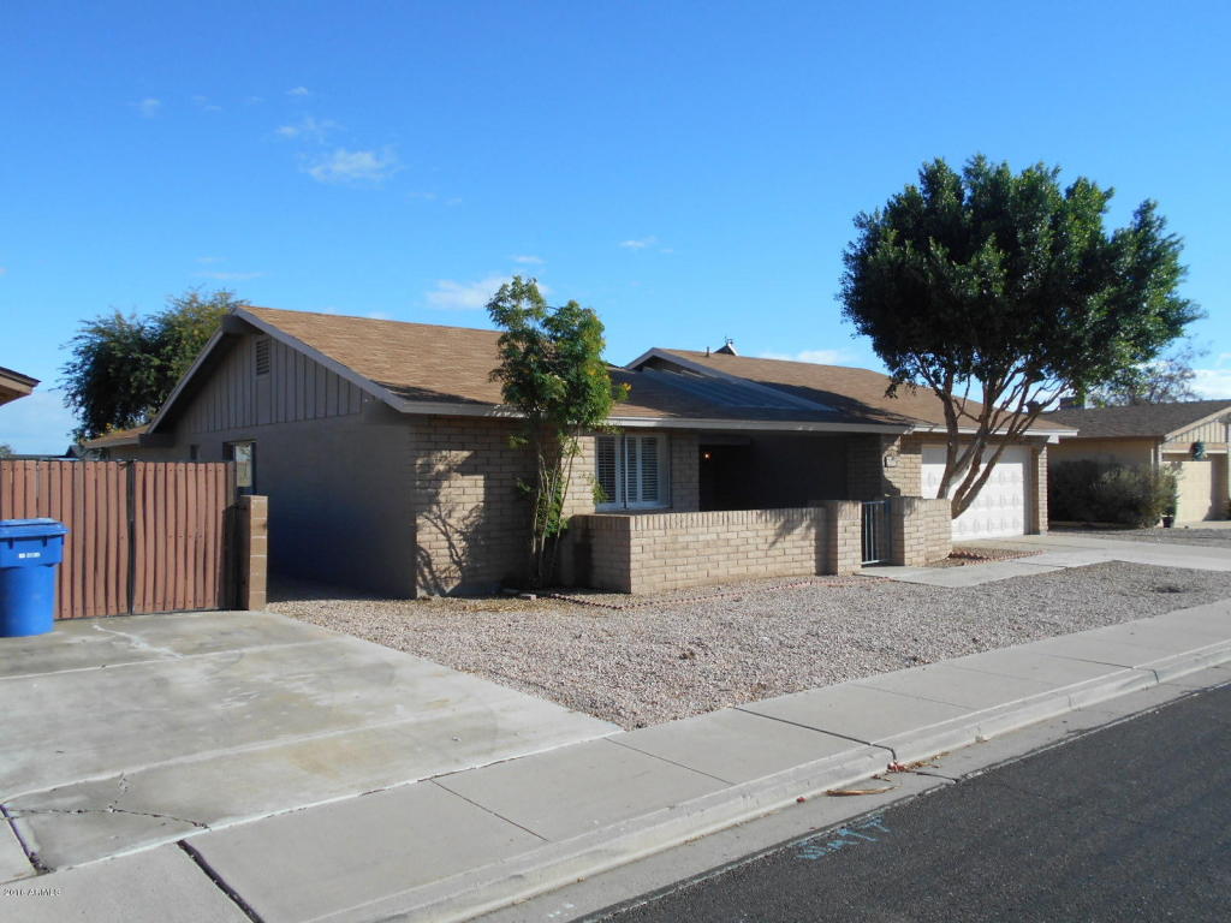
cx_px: 616
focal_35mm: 26
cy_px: 462
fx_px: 925
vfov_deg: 53.1
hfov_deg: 67.3
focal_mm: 4.6
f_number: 3.2
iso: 80
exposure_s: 1/1000
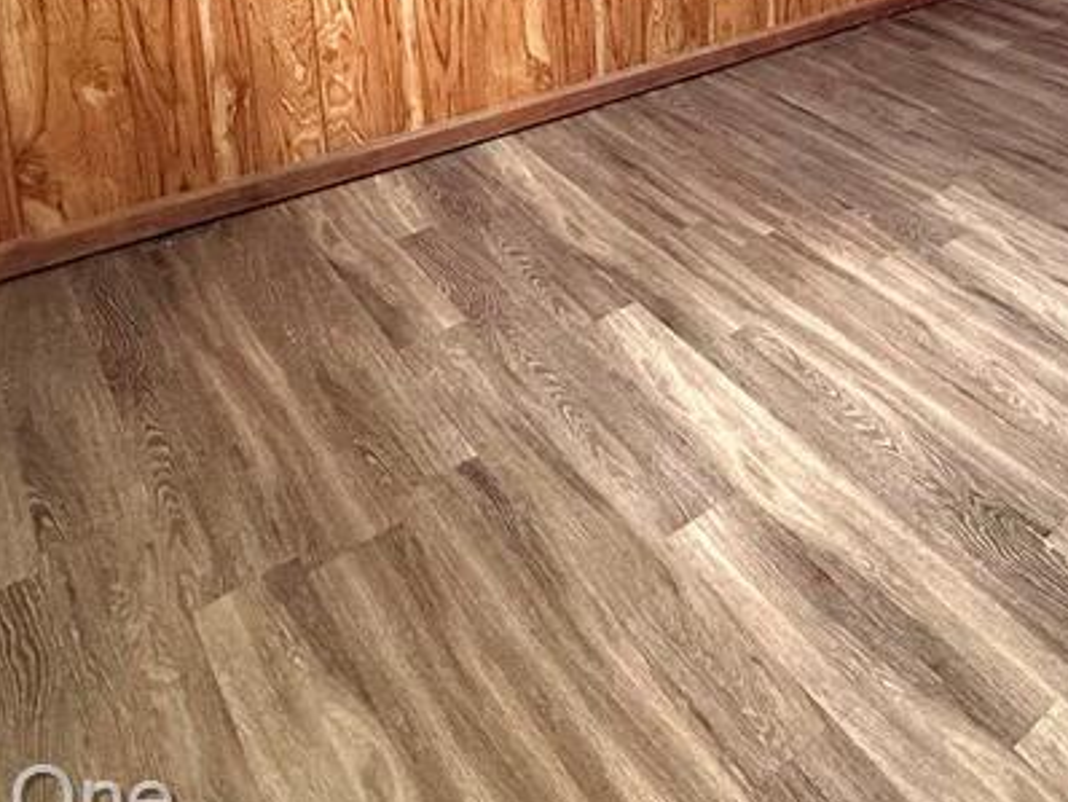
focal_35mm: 36
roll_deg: +0.0
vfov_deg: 32.5
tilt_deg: -9.4
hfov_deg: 47.8
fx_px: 1111
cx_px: 888
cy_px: -169
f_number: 2.2
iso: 640
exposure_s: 1/60
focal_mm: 2.22
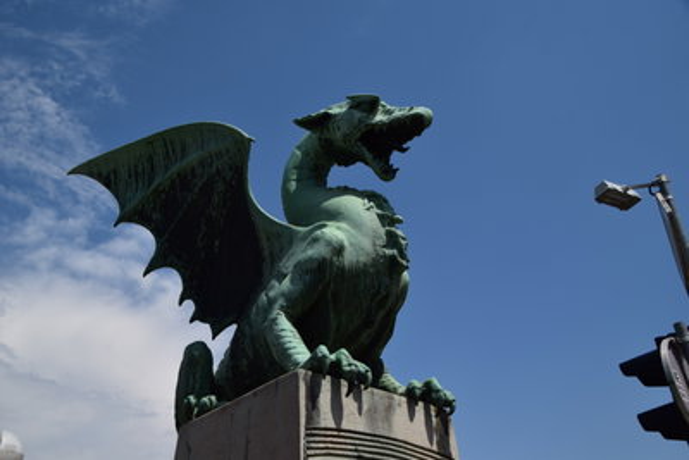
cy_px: 230
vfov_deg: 38.4
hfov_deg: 55.1
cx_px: 344
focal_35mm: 34
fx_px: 660
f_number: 10
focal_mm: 23
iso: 200
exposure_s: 1/1250
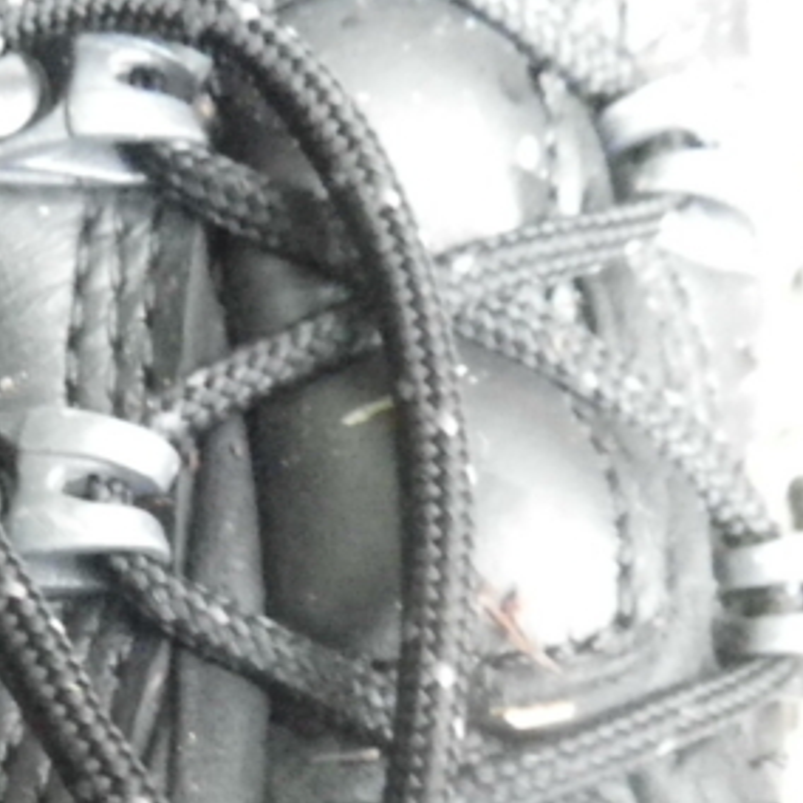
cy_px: 778
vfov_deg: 19.4
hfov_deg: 19.0
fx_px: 2283
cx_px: -113
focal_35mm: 87
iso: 800
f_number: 3.8
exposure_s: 1/4
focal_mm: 6.2
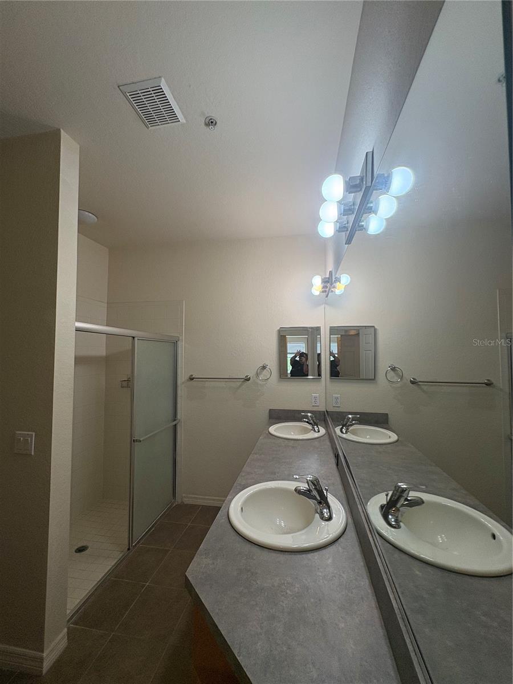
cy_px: 342
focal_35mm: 14
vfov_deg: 102.1
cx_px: 256
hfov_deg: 85.7
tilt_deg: +2.5
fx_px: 277
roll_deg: -0.3
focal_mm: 2.22
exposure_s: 1/120
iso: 125
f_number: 2.2
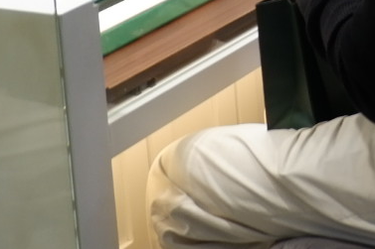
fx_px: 1177
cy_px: -311
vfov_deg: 10.7
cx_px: 822
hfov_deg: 14.1
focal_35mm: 113
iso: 400
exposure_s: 1/60
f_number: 4
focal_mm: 16
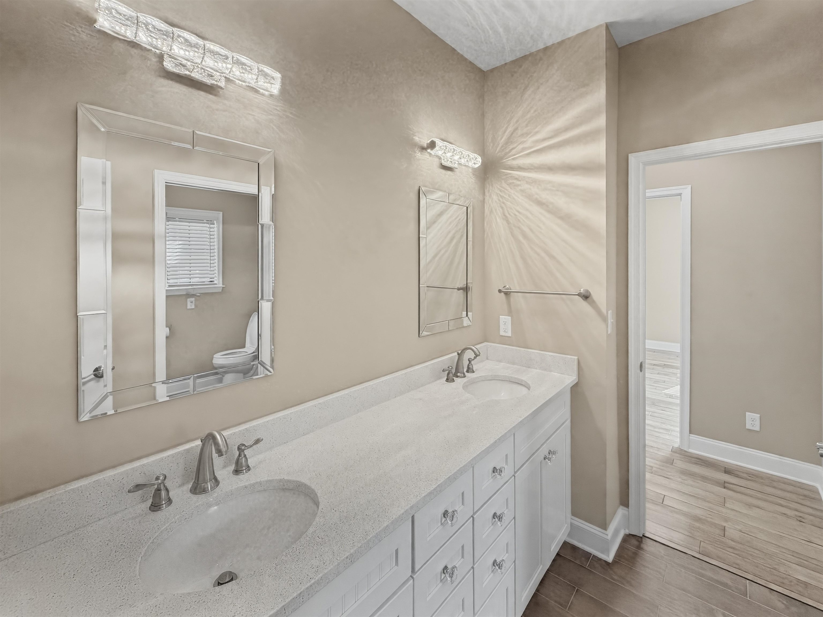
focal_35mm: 14
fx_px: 333
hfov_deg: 102.1
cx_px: 412
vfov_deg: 85.7
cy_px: 308
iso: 250
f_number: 2.2
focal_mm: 2.2
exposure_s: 1/120
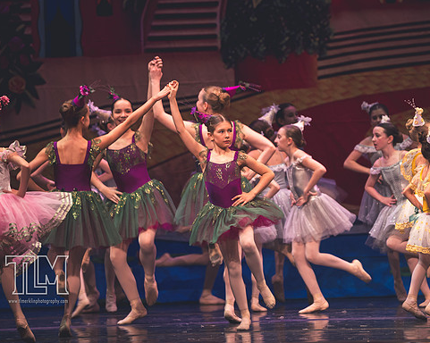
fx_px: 4209
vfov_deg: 4.7
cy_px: 172
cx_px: 232
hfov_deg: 5.8
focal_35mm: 331
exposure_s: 1/250
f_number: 2.8
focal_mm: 195
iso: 720
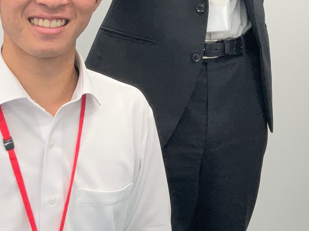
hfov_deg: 18.5
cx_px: 285
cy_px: -79
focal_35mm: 104
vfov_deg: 13.6
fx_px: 928
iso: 32
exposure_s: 1/120
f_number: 1.8
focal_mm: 3
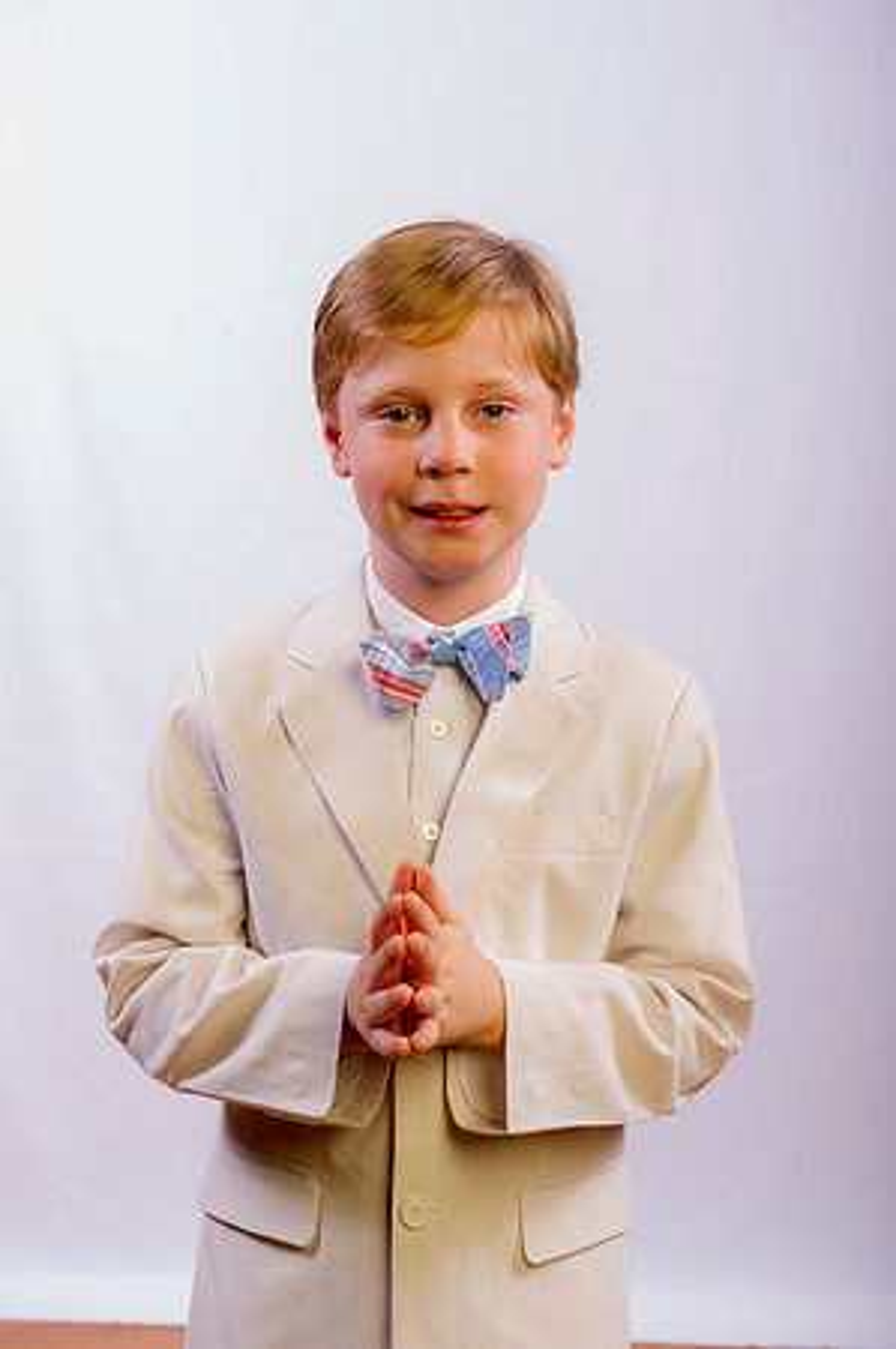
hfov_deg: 19.4
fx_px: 2619
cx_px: 448
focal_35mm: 70
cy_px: 674
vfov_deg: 28.9
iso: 100
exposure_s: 1/200
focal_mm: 70
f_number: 8
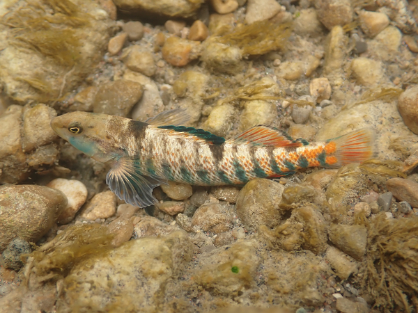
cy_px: 156
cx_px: 209
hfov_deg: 40.4
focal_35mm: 47
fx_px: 568
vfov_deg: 30.9
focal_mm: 8.4
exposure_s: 1/250
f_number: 3.1
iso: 100
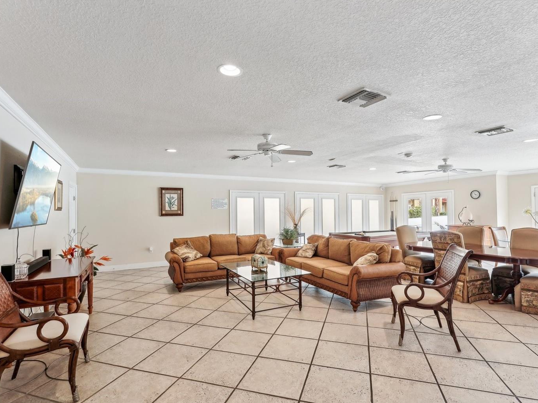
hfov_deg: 87.8
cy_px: 206
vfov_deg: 71.6
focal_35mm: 18
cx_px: 273
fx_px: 280
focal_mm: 16
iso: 400
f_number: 8
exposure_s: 1/10
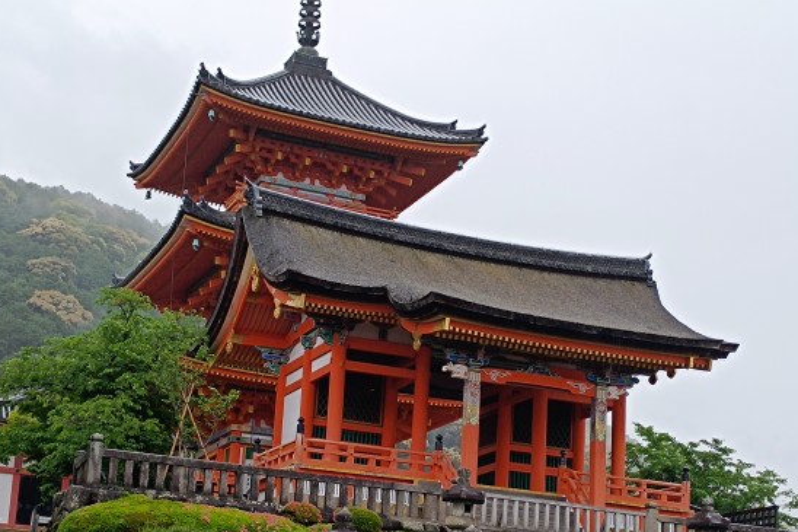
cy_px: 369
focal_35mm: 35
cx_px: 386
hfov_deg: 54.4
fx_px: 776
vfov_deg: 37.3
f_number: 1.65
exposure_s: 1/100
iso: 52
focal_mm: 6.14
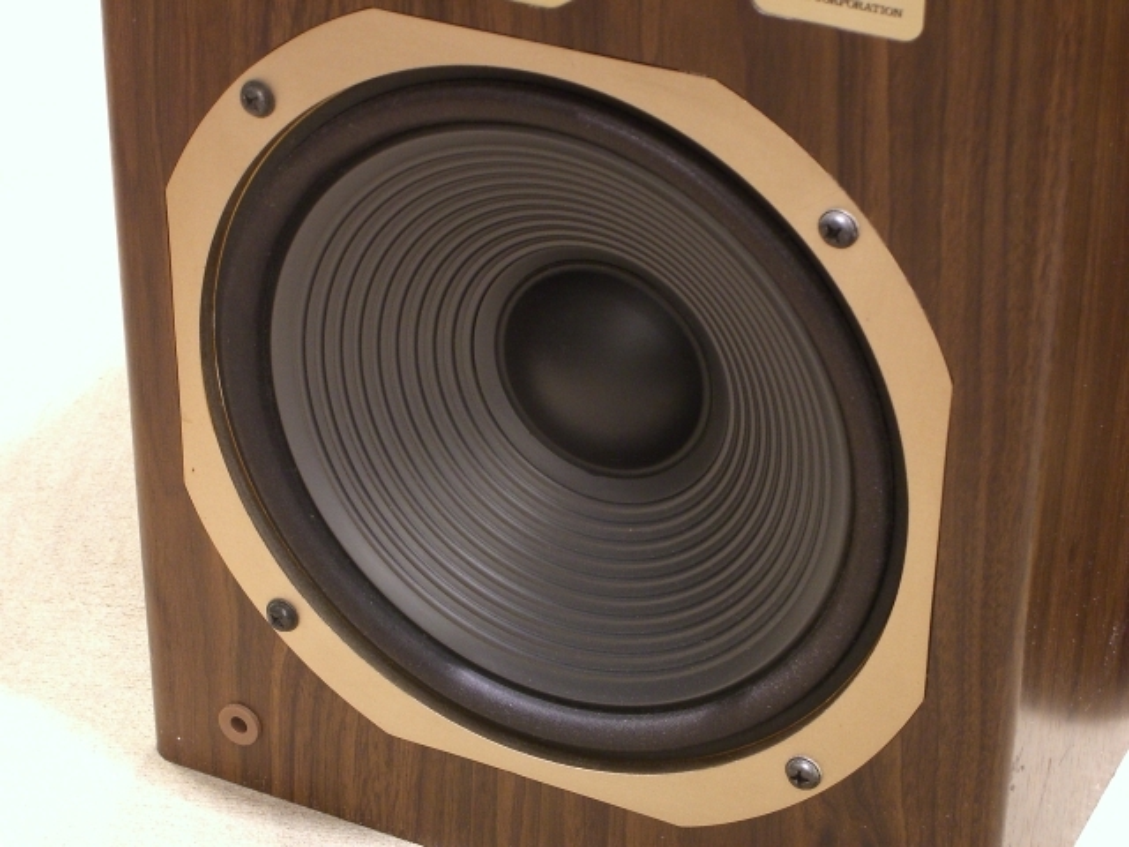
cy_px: 424
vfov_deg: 15.6
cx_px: 564
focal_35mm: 95
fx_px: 3098
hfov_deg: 20.7
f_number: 4.8
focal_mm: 19.7
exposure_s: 1/2
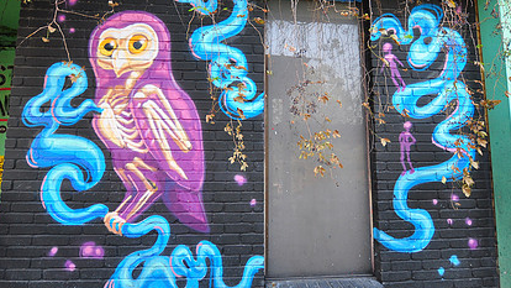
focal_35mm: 22
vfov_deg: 51.3
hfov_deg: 81.2
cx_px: 257
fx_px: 298
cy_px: 121
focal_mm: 10
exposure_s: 1/160
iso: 400
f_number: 3.5
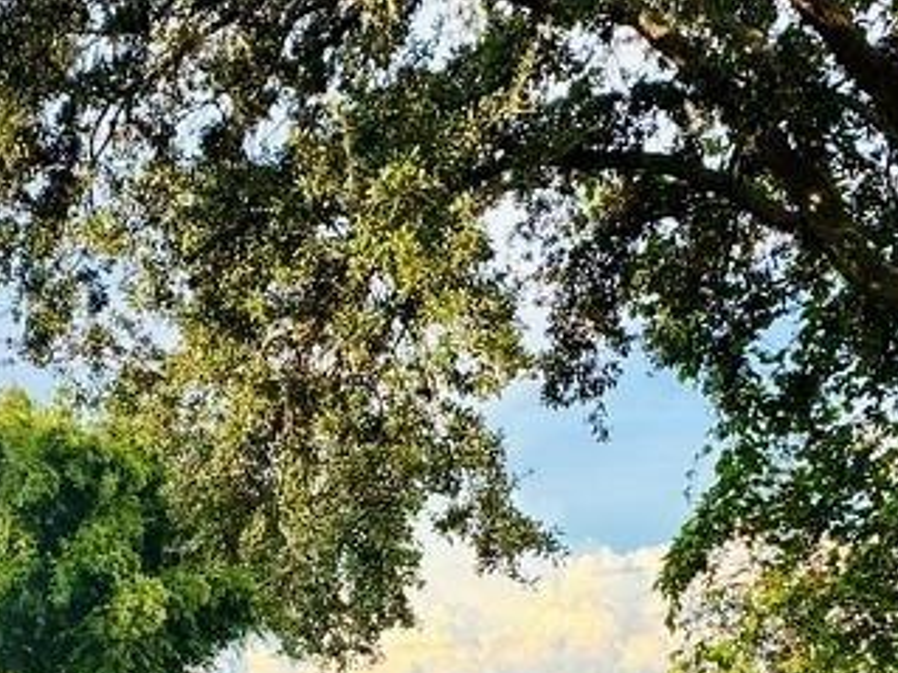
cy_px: 715
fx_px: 1167
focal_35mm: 45
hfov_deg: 40.7
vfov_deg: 29.4
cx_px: 208
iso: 40
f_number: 2.2
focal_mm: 2.22
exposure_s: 1/537
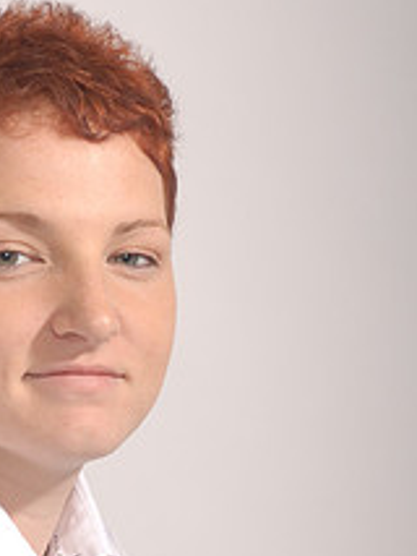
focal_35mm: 314
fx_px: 5038
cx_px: 26
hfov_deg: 4.7
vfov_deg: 6.3
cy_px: 579
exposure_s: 1/200
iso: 125
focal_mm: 80
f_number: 5.6
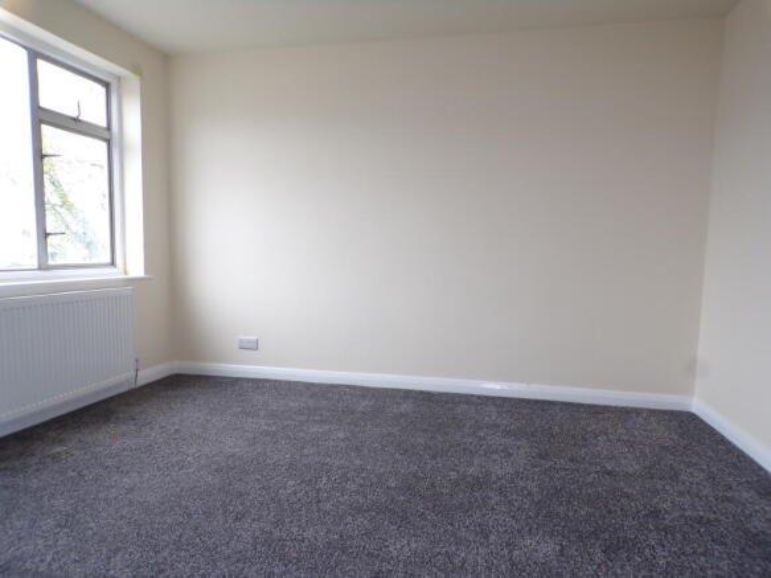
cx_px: 386
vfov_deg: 56.8
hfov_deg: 71.6
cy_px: 289
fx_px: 534
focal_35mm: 24
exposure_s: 1/34
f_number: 4.3
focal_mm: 4.3
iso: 91
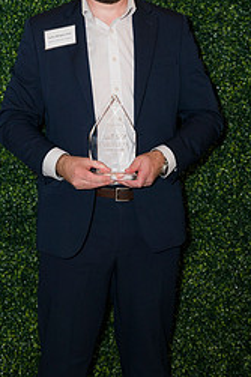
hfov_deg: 14.4
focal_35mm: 95
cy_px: 114
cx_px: 83
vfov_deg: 21.4
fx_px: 995
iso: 400
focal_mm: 53
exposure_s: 1/160
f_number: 5
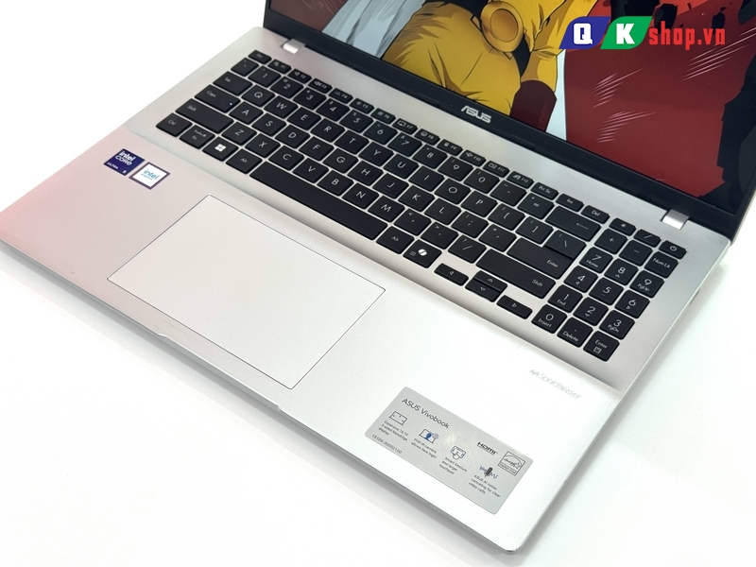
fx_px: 1048
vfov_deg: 30.3
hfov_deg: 39.7
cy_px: 284
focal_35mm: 48
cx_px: 378
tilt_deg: -46.4
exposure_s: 1/121
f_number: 1.78
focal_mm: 6.76
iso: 50
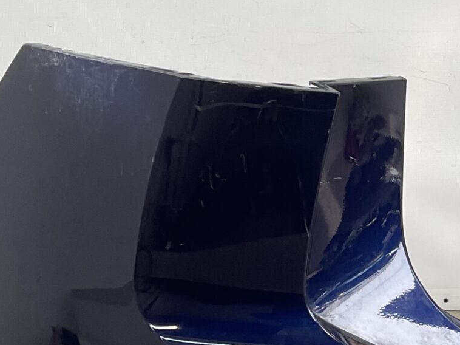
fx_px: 1302
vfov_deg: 15.1
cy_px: 217
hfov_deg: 19.3
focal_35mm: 98
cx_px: 490
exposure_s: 1/169
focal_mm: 3
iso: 16
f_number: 1.8
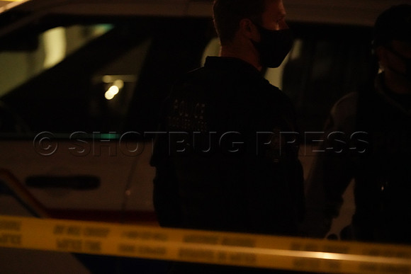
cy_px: 137
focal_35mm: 600
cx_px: 206
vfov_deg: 2.3
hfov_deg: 3.4
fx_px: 6851
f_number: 5.6
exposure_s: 1/60
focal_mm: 600
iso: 20000
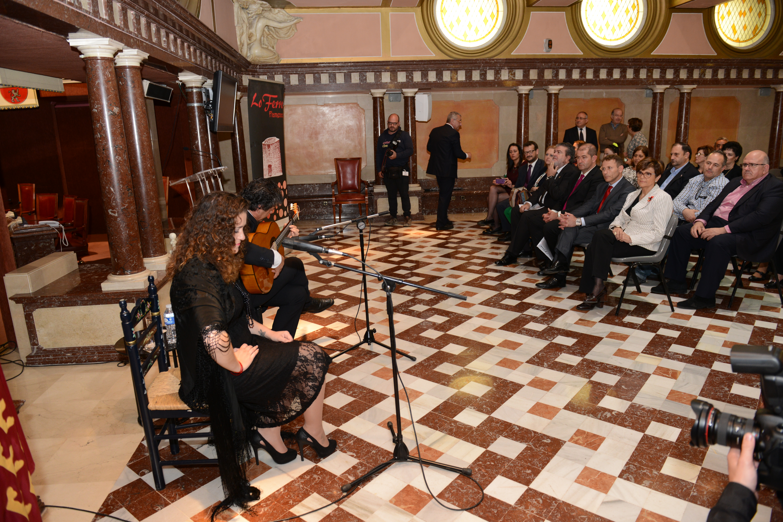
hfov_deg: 73.7
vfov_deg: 53.1
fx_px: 522
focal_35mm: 24
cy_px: 261
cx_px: 392
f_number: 3.5
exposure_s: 1/50
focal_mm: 24
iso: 800
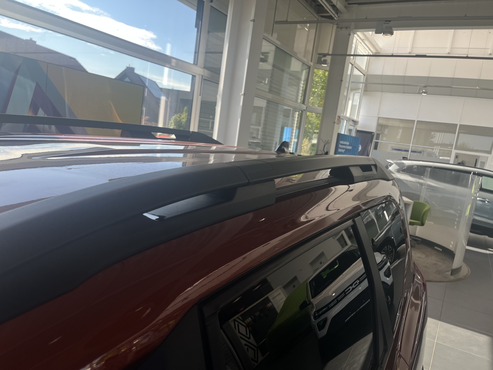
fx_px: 370
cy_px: 185
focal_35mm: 26
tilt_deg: -8.6
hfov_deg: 67.3
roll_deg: -7.2
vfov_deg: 53.1
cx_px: 246
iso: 50
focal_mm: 5.1
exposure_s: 1/465
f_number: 1.6
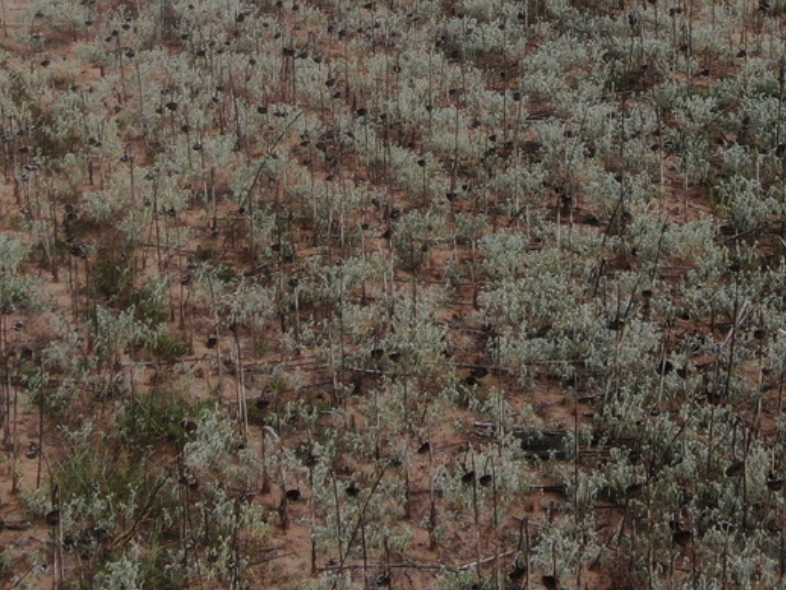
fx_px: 2272
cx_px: 423
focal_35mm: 100
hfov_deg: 19.6
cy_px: -206
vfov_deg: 14.1
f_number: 3.3
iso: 100
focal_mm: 6.21
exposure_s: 1/800
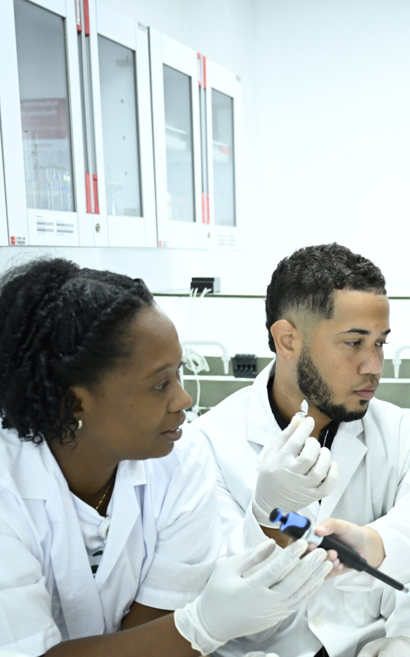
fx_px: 1055
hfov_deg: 21.1
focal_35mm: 59
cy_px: 413
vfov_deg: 34.4
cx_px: 431
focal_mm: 30
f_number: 3.5
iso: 1250
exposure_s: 1/200
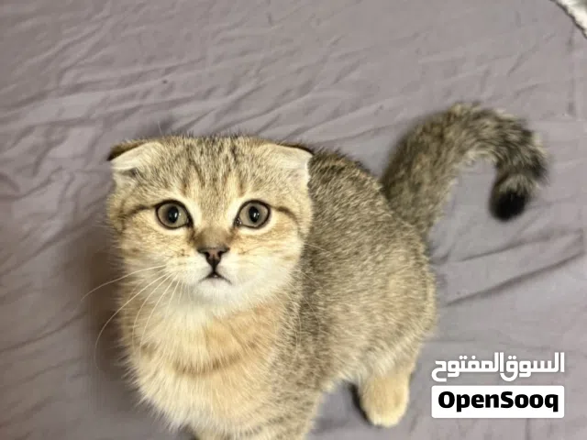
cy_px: 220
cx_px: 294
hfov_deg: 71.6
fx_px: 407
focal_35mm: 24
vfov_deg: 56.8
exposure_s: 1/60
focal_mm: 6.76
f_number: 1.78
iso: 400
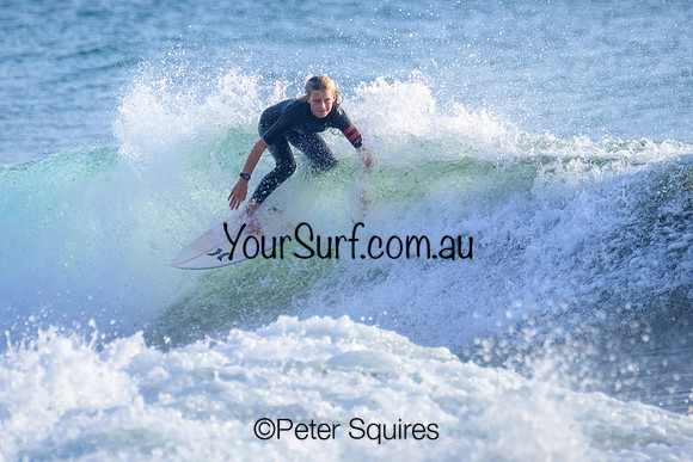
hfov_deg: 1.9
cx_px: 315
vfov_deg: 1.3
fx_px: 21097
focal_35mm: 1096
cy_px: 146
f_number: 13
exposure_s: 1/2000
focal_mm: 800
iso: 1800
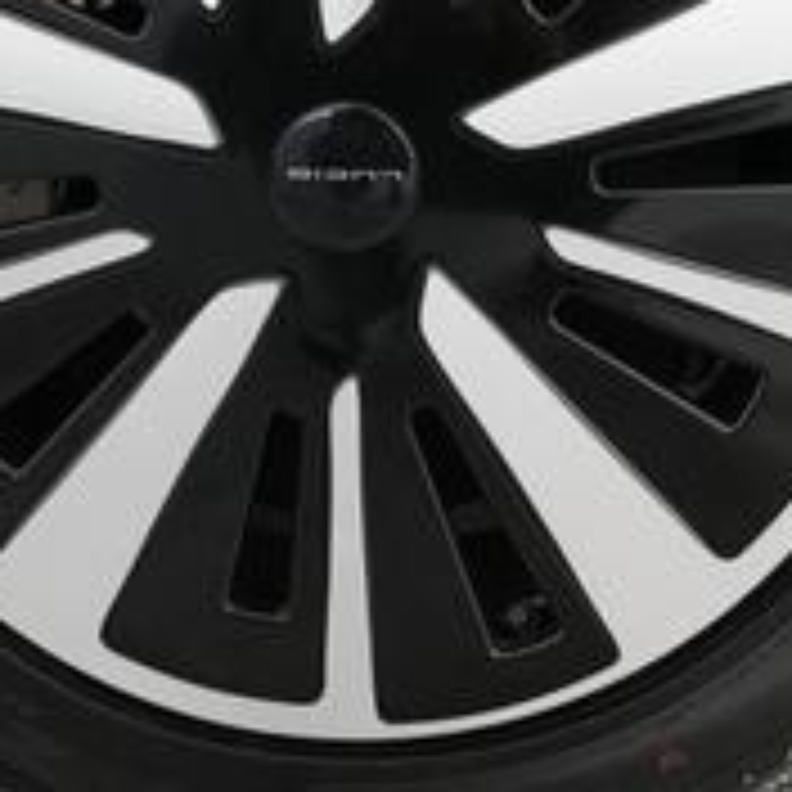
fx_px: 1916
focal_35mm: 74
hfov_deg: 23.3
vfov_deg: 23.1
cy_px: 166
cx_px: 342
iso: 4000
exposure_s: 1/160
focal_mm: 24
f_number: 2.8
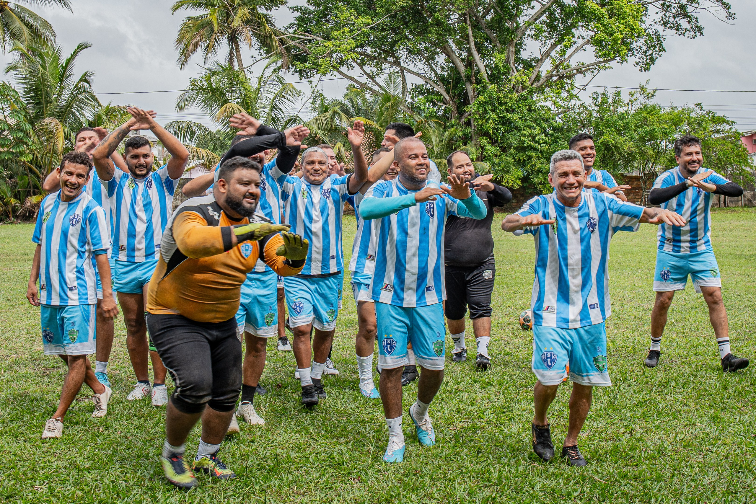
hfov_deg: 40.5
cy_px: 215
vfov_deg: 27.6
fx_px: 1025
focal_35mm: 49
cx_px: 390
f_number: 8
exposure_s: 1/125
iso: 125
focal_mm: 23
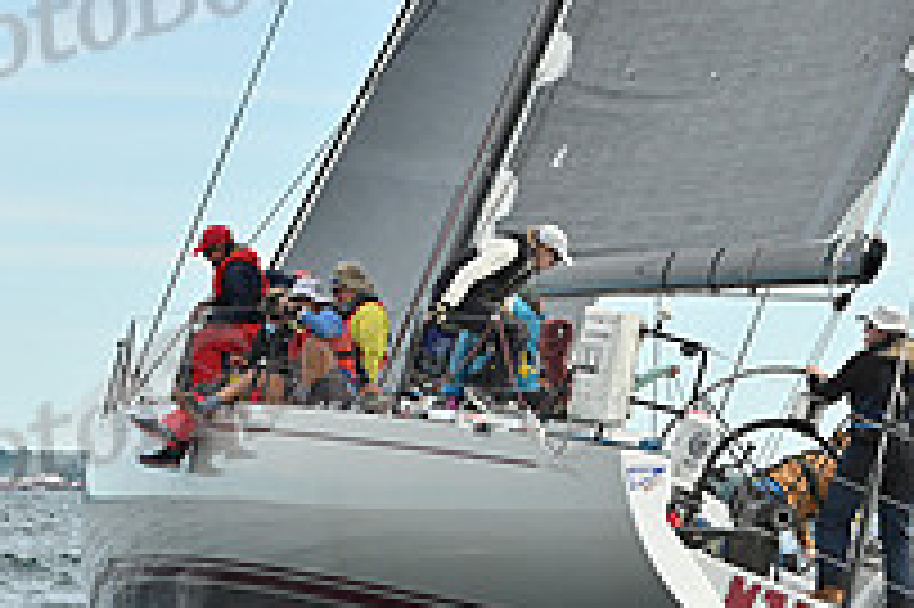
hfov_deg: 10.3
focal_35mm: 200
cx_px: 716
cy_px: 583
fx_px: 5074
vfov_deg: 6.8
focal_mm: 70
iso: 320
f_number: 6.3
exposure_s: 1/1000
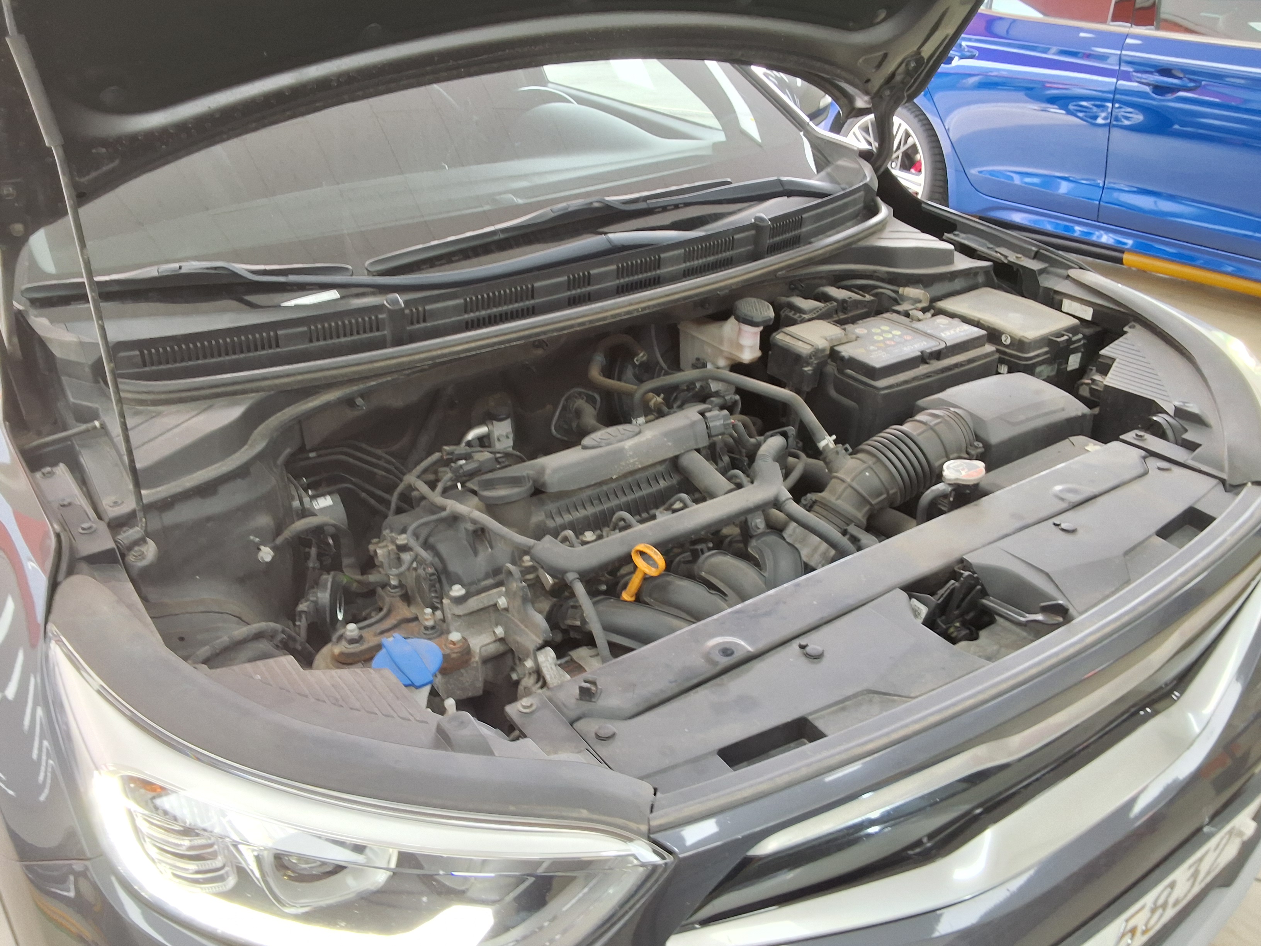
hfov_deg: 63.4
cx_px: 630
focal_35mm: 28
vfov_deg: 49.7
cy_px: 473
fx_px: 1020
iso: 50
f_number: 1.9
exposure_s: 1/60
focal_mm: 2.91
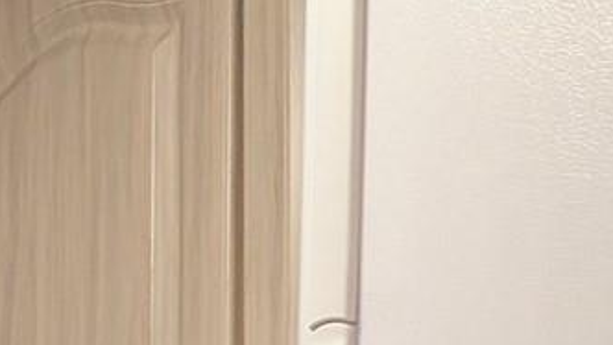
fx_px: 2049
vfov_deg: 8.8
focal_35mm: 126
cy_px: 808
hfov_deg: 15.8
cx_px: -273
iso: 476
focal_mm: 4.53
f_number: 1.7
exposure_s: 1/120
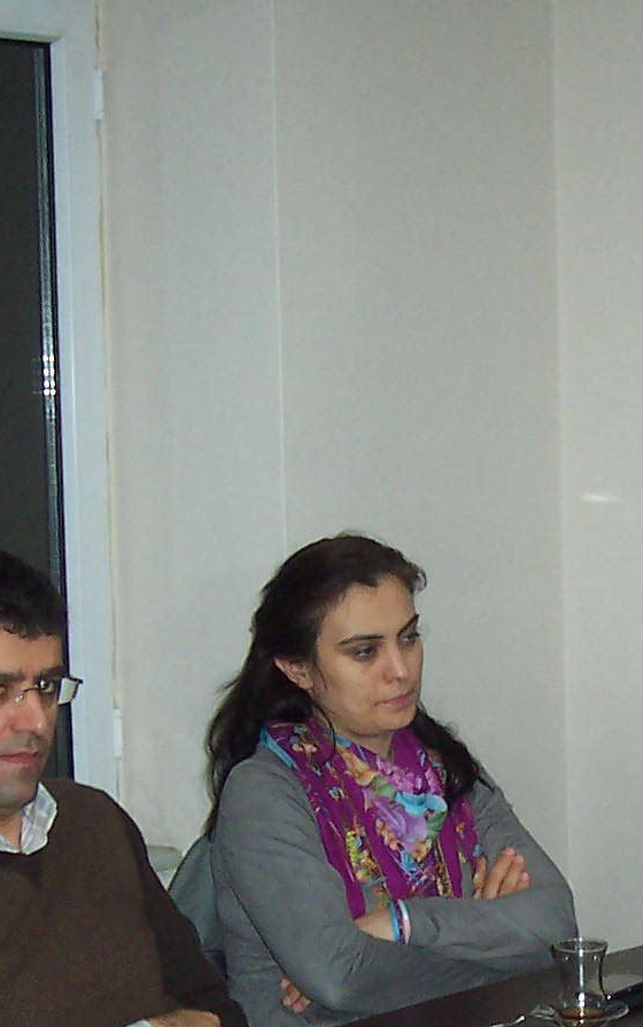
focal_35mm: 89
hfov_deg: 14.6
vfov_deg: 23.0
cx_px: 498
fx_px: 2493
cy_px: 810
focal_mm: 5.6
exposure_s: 1/60
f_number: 2.8
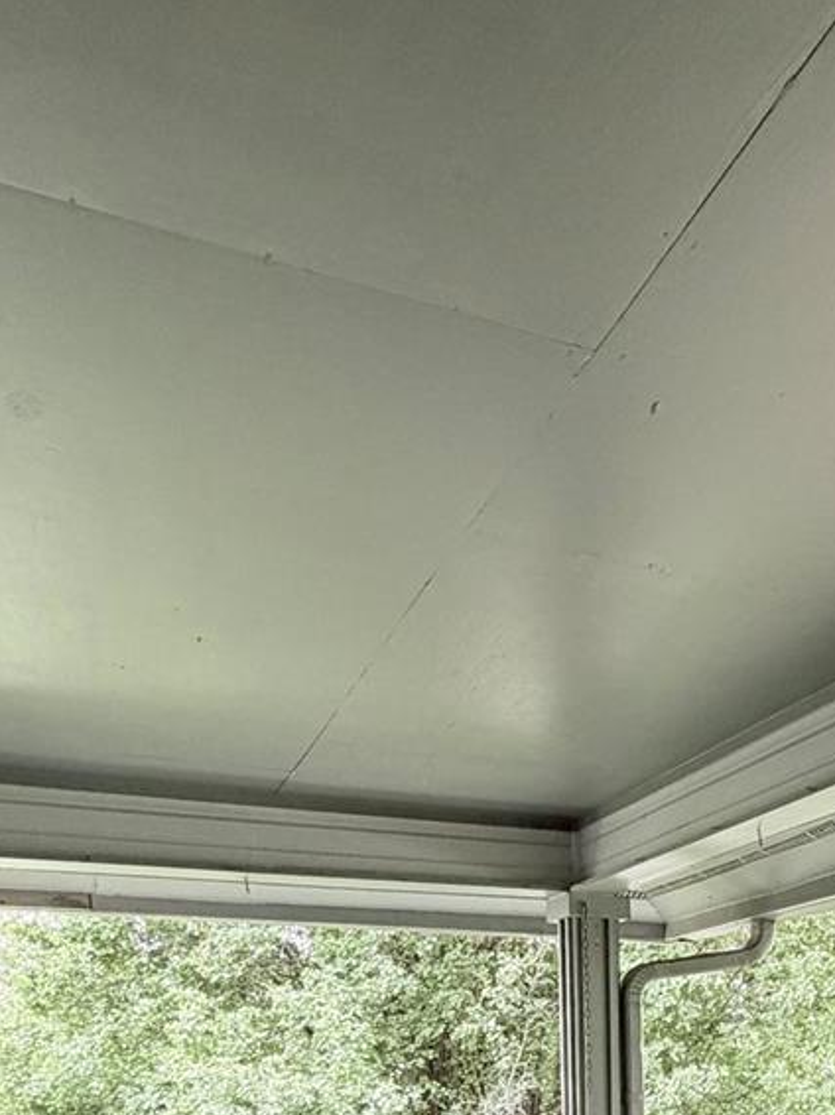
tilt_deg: -4.2
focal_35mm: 38
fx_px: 1223
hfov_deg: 36.2
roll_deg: +1.0
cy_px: 1147
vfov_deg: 41.7
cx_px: 691
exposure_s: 1/120
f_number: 2.2
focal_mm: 2.22
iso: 160
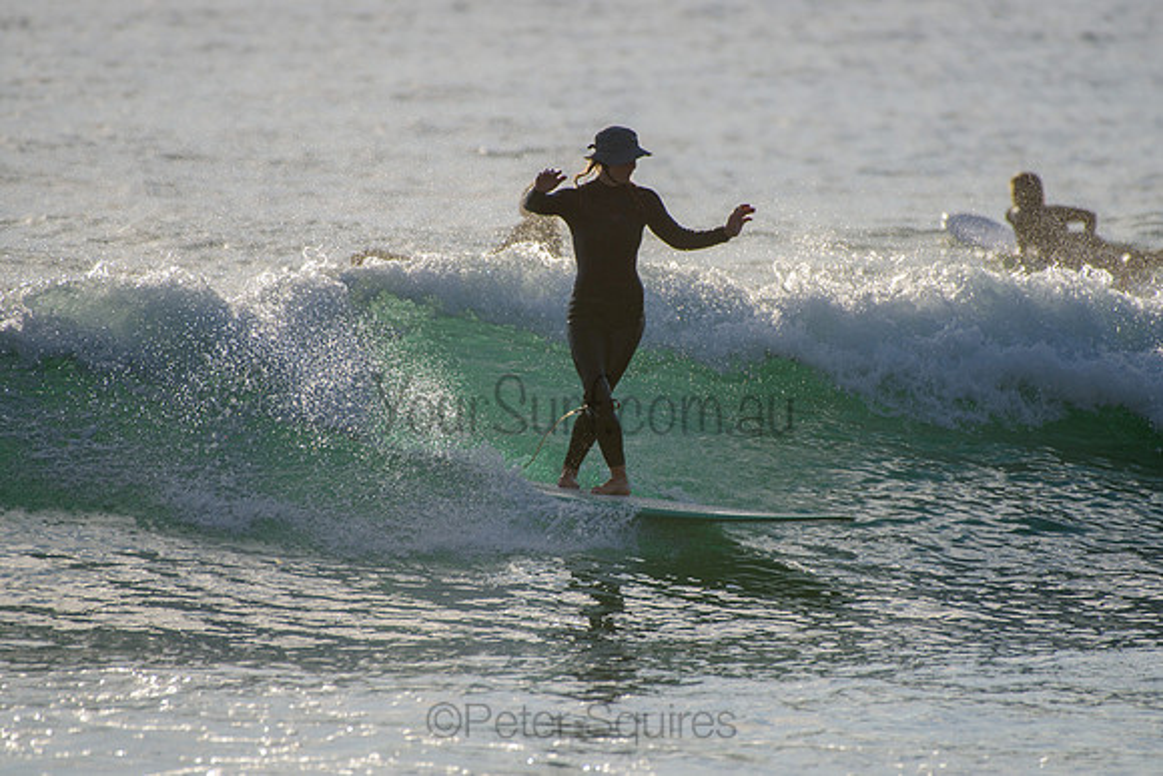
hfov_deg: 3.4
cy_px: 398
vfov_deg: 2.2
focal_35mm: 613
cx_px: 602
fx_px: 19791
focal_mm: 500
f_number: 5.6
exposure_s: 1/2000
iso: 64
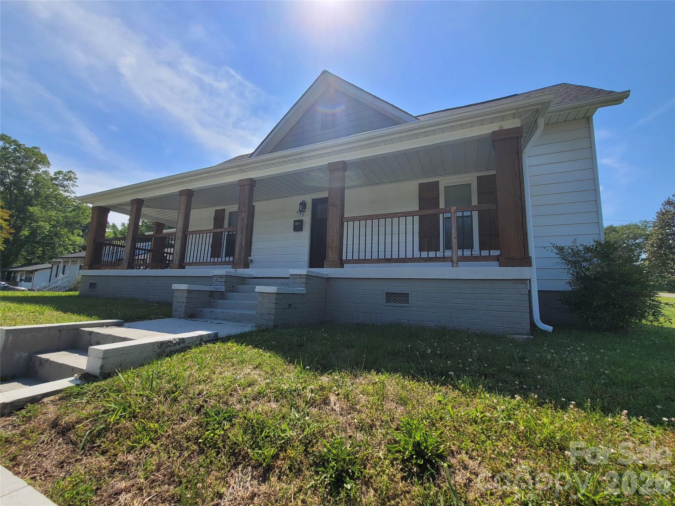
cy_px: 253
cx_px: 338
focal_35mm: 13
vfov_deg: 89.9
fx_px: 253
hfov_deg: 106.2
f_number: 2.2
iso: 64
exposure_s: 1/2222
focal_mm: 2.2
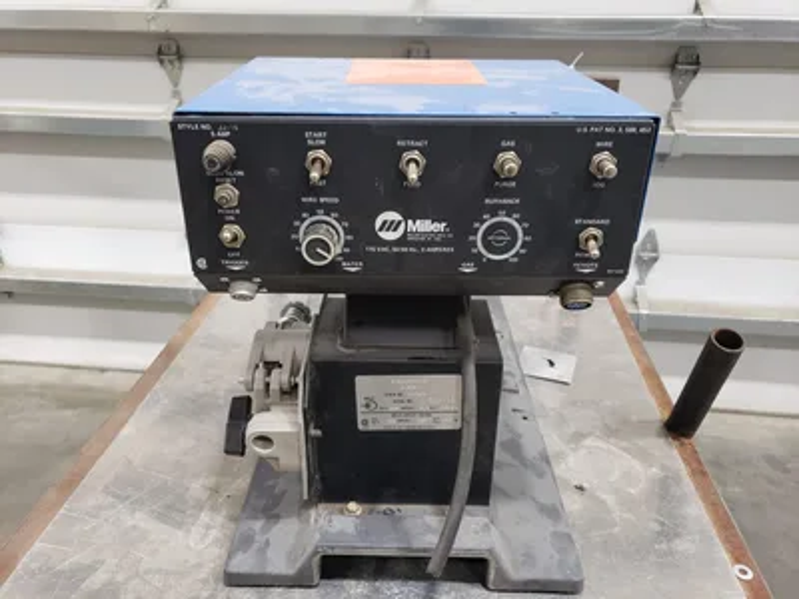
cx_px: 400
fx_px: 600
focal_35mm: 26
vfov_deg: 53.1
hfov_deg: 67.3
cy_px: 300
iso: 250
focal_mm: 4.3
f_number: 1.5
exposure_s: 1/30
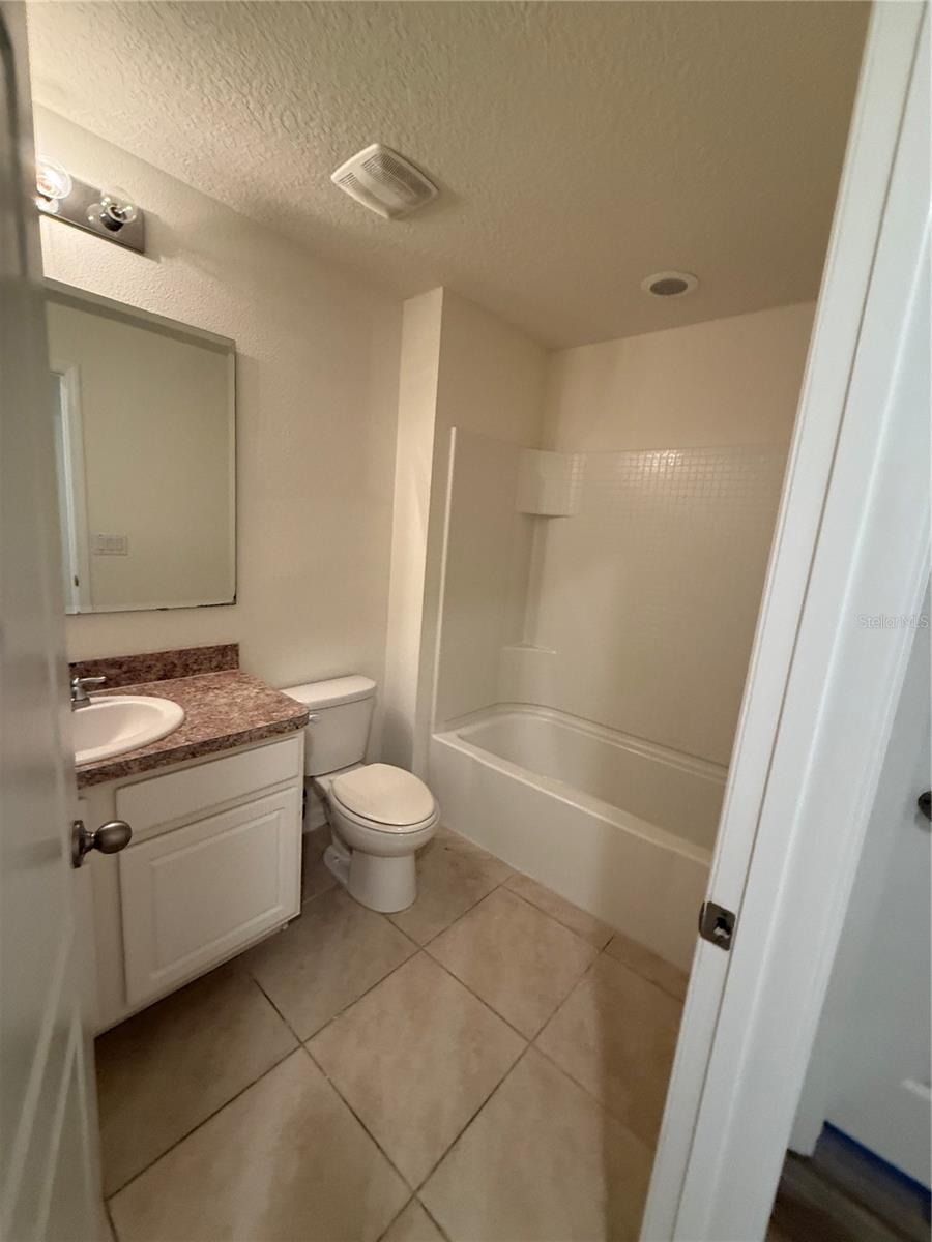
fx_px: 503
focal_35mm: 14
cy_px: 621
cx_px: 466
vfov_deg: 102.1
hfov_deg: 85.7
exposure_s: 1/60
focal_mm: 2.22
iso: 320
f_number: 2.2
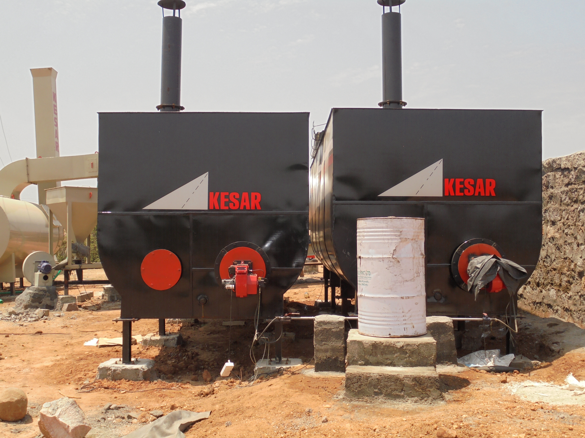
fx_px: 642
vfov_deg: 37.7
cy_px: 219
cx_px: 292
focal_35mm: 38
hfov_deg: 49.0
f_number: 4.2
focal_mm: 6.9
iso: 100
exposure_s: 1/500
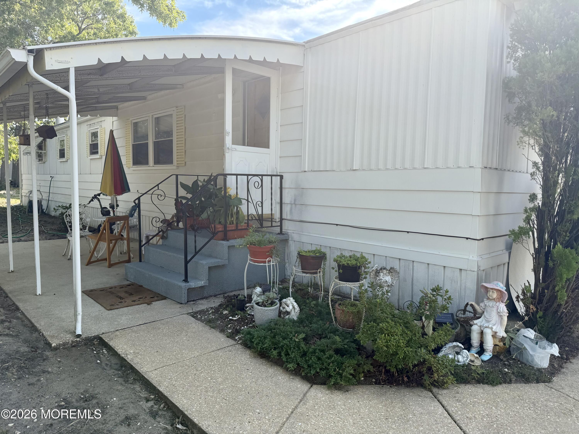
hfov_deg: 71.6
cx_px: 290
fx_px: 401
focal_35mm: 24
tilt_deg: -5.1
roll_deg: -1.2
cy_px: 217
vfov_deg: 56.8
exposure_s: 1/1437
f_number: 1.78
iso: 80
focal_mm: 6.76
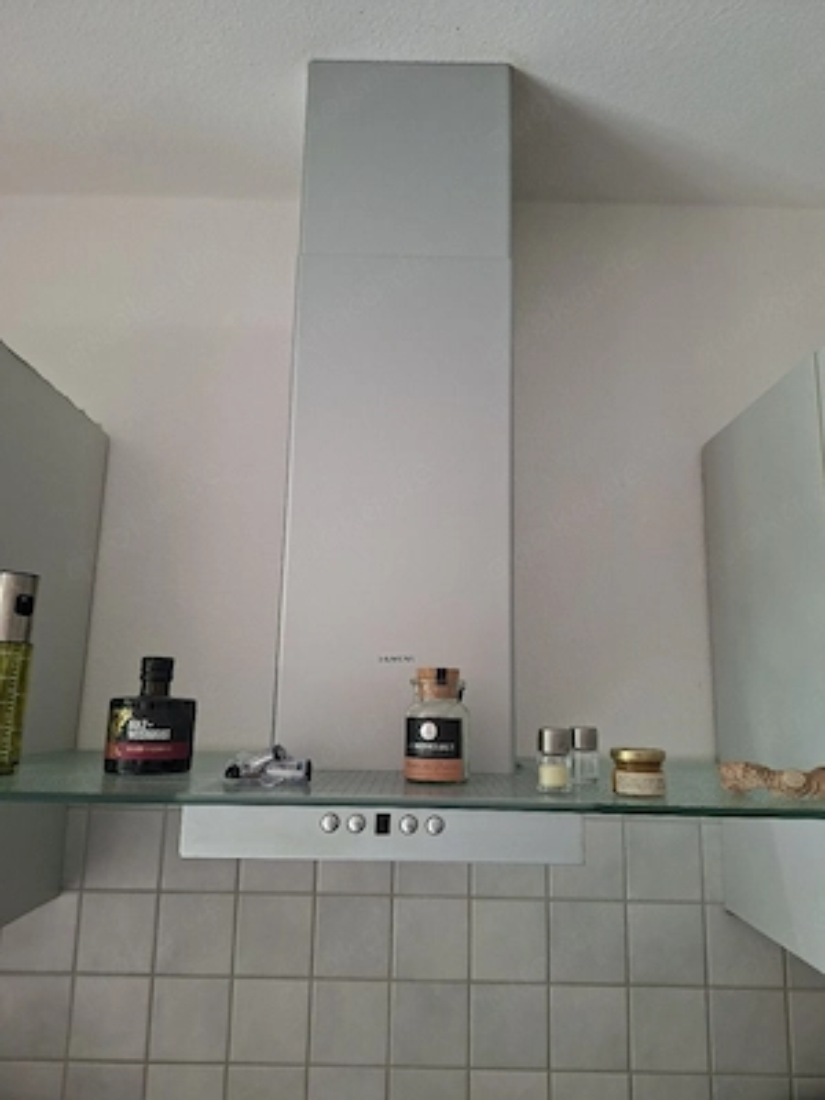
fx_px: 731
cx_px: 412
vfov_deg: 73.9
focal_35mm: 23
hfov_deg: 58.9
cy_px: 550
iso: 250
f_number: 1.8
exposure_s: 1/120
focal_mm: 5.54
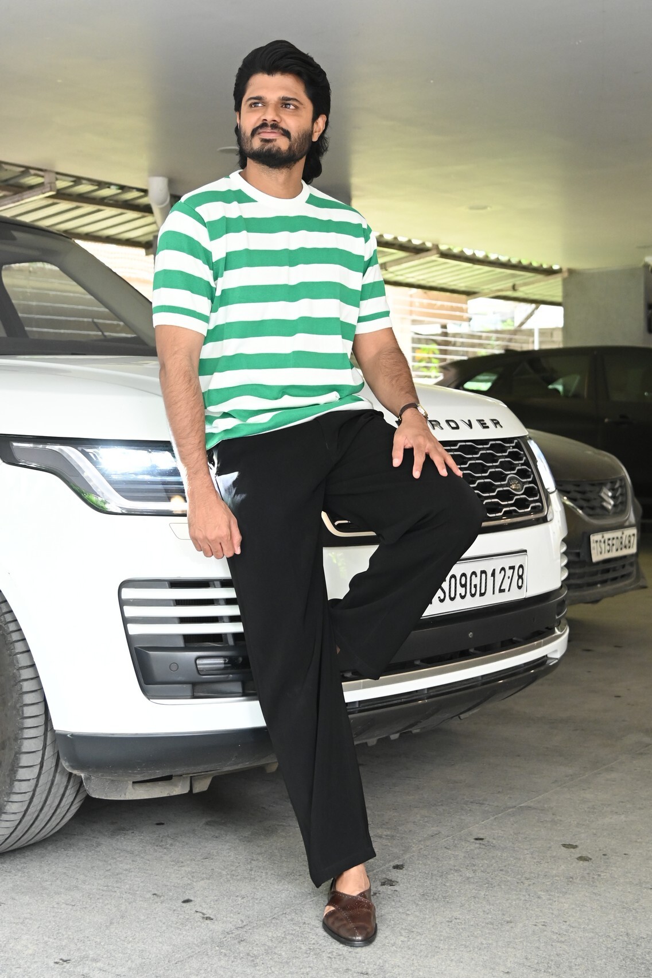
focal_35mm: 52
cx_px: 326
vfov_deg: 38.2
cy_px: 489
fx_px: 1413
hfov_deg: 26.0
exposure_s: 1/200
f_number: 4
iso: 2500
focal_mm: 35
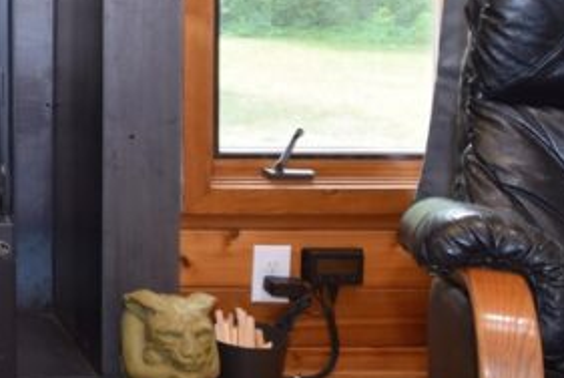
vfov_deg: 20.2
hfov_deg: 25.8
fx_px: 1004
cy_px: -46
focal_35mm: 64
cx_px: -211
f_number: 4.5
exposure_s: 1/80
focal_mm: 10
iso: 400
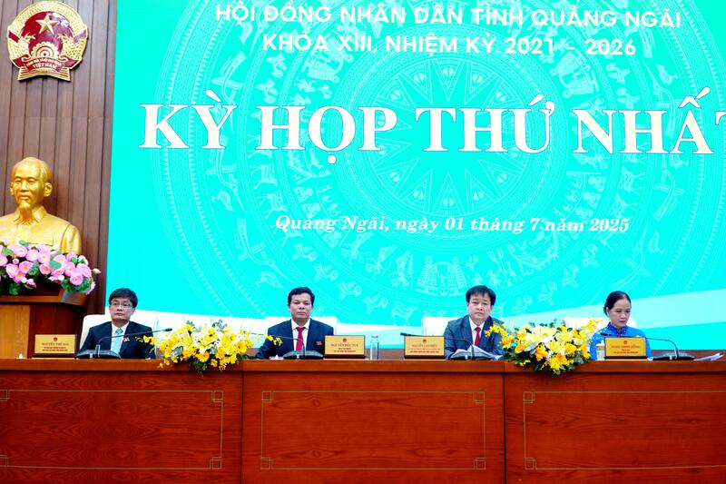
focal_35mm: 36
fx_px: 726
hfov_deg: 53.1
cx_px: 363
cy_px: 242
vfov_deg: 36.9
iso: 400
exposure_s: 1/30
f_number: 4
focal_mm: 24
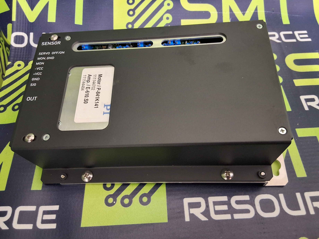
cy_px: 120
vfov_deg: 49.7
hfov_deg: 63.4
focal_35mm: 28
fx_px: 258
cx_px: 160
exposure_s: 1/20
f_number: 1.9
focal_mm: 2.91
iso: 500
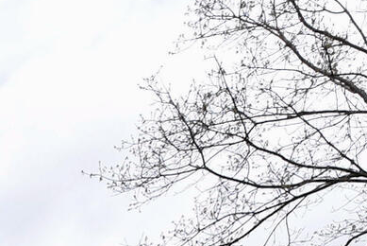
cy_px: 873
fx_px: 1102
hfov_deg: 11.6
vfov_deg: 8.7
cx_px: -706
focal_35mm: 108
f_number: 11
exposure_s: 1/500
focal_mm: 14
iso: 800
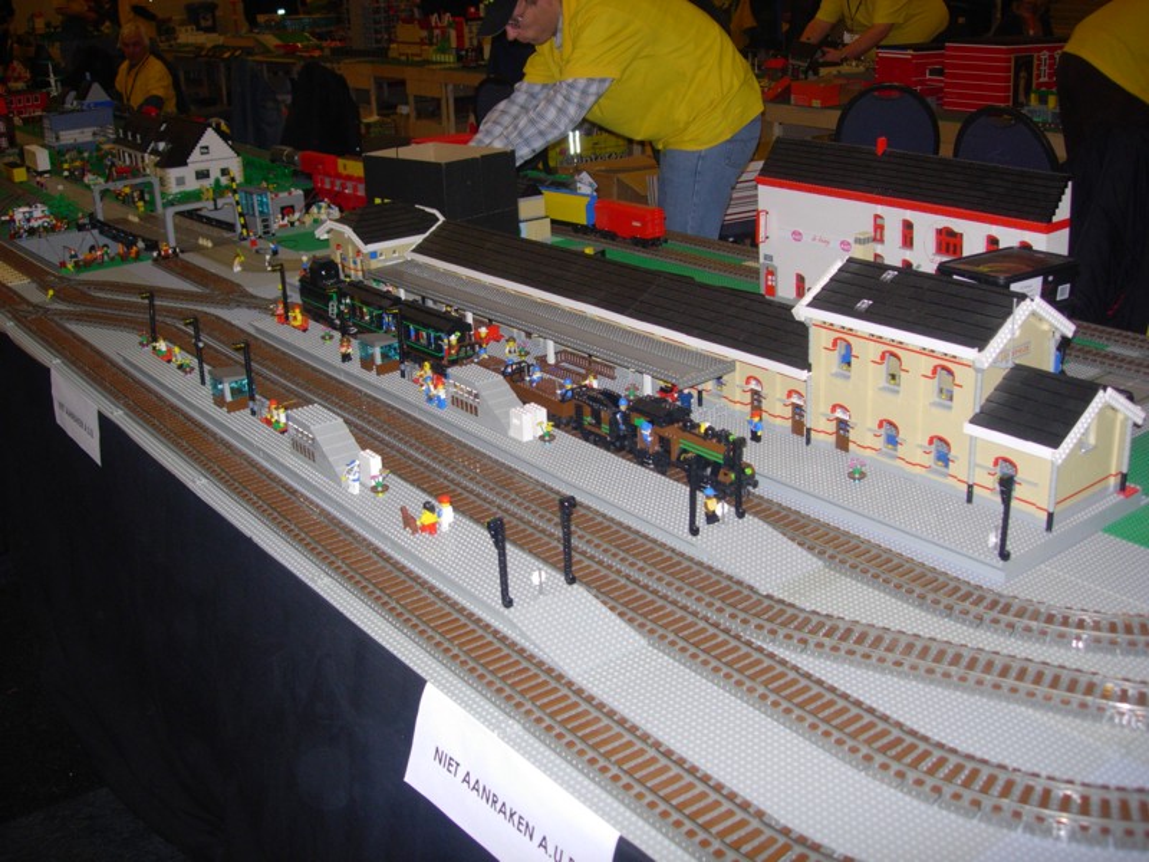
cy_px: 431
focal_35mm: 38
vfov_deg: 37.7
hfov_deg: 49.0
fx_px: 1261
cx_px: 574
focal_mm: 7.8
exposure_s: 1/64
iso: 79
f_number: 2.8
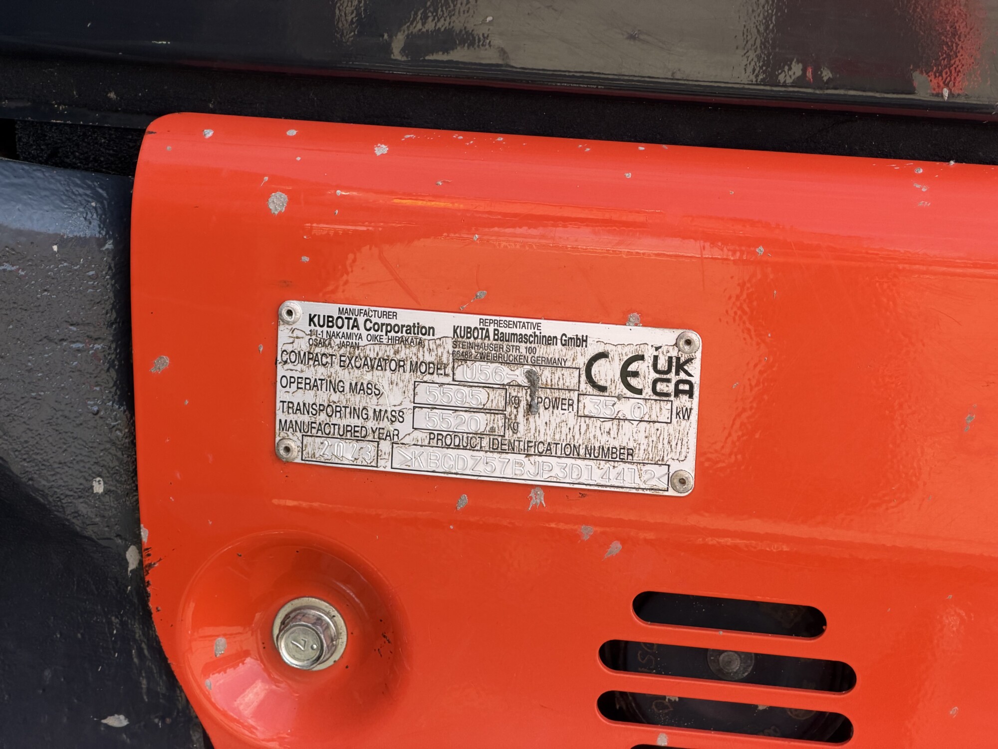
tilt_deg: -14.5
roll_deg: -0.1
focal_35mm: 100
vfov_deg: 14.8
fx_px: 2883
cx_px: 499
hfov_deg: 19.6
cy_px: 374
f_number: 2.8
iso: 50
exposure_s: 1/178
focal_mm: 16.89
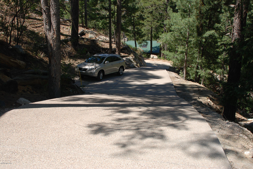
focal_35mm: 36
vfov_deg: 37.0
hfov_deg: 53.1
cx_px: 126
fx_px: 253
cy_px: 84
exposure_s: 1/200
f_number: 7.1
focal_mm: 24
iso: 100
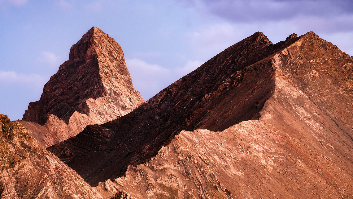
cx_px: 147
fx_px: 2976
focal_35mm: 318
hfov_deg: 6.8
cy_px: 105
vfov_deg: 3.8
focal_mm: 142.2
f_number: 7.1
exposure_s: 1.7
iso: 125
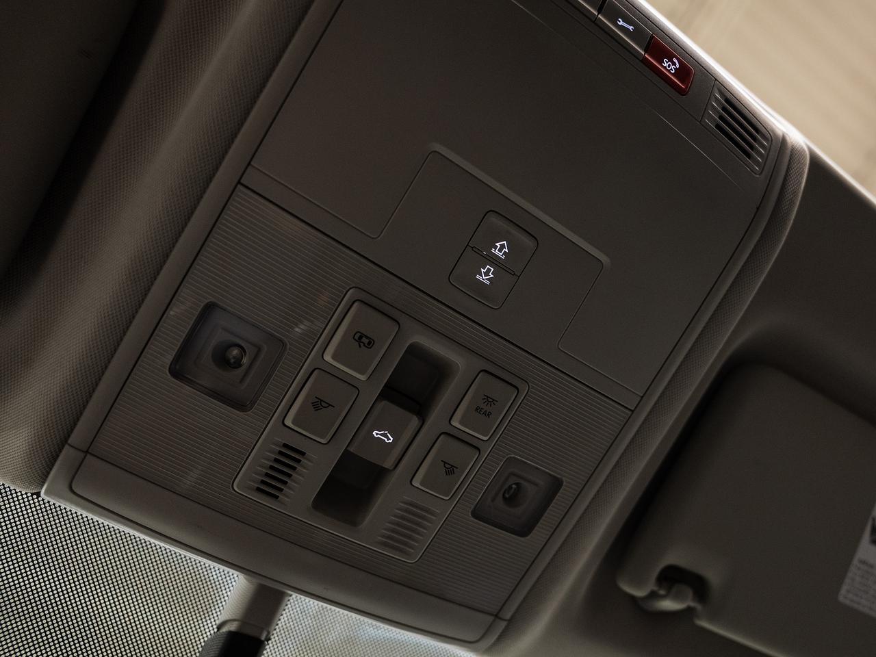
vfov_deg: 53.1
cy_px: 328
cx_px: 493
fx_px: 657
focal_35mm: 26
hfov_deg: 67.1
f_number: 3.5
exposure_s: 1/50
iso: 800
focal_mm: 24
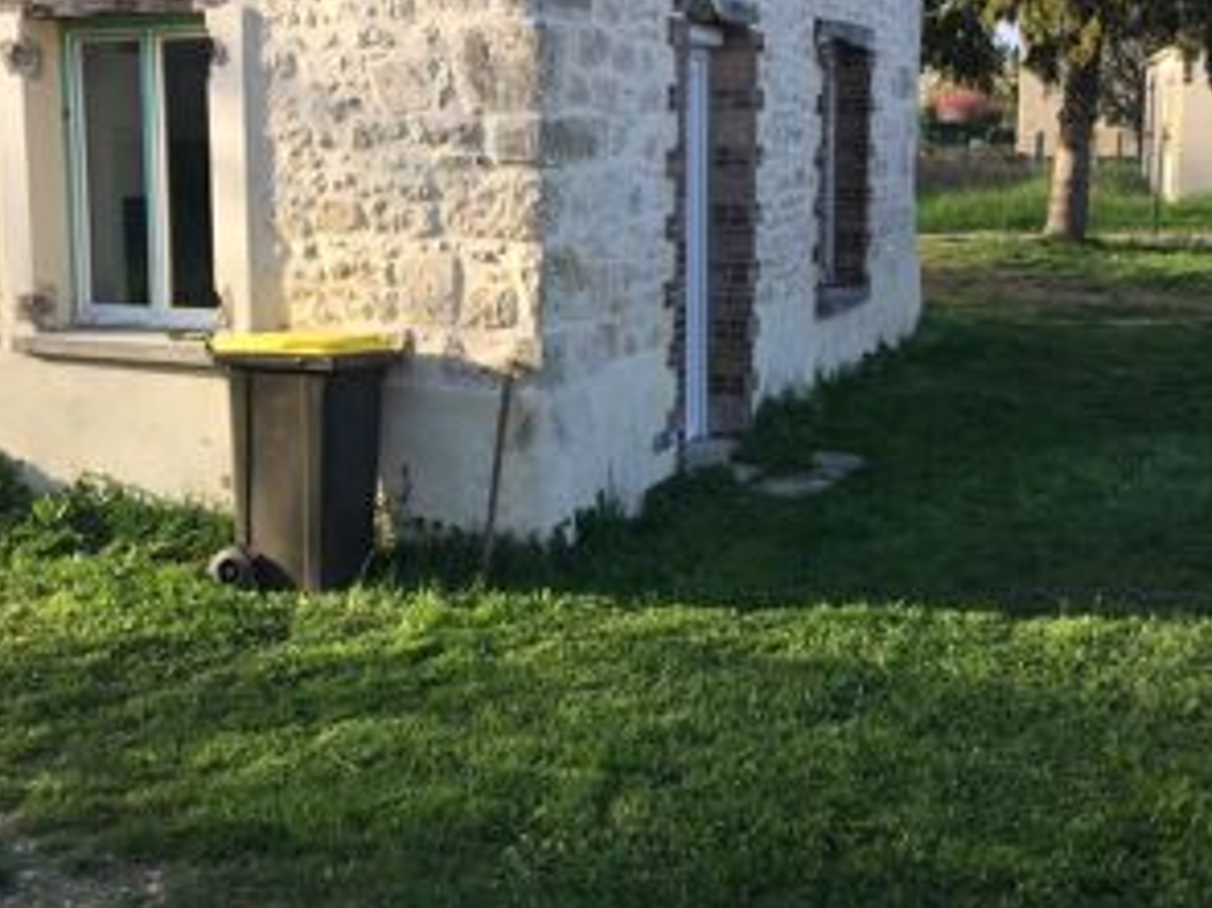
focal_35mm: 42
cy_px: 314
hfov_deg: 44.8
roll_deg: -0.3
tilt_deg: -8.4
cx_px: 559
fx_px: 1470
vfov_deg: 34.1
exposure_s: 1/482
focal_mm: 4.15
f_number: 2.2
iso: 32
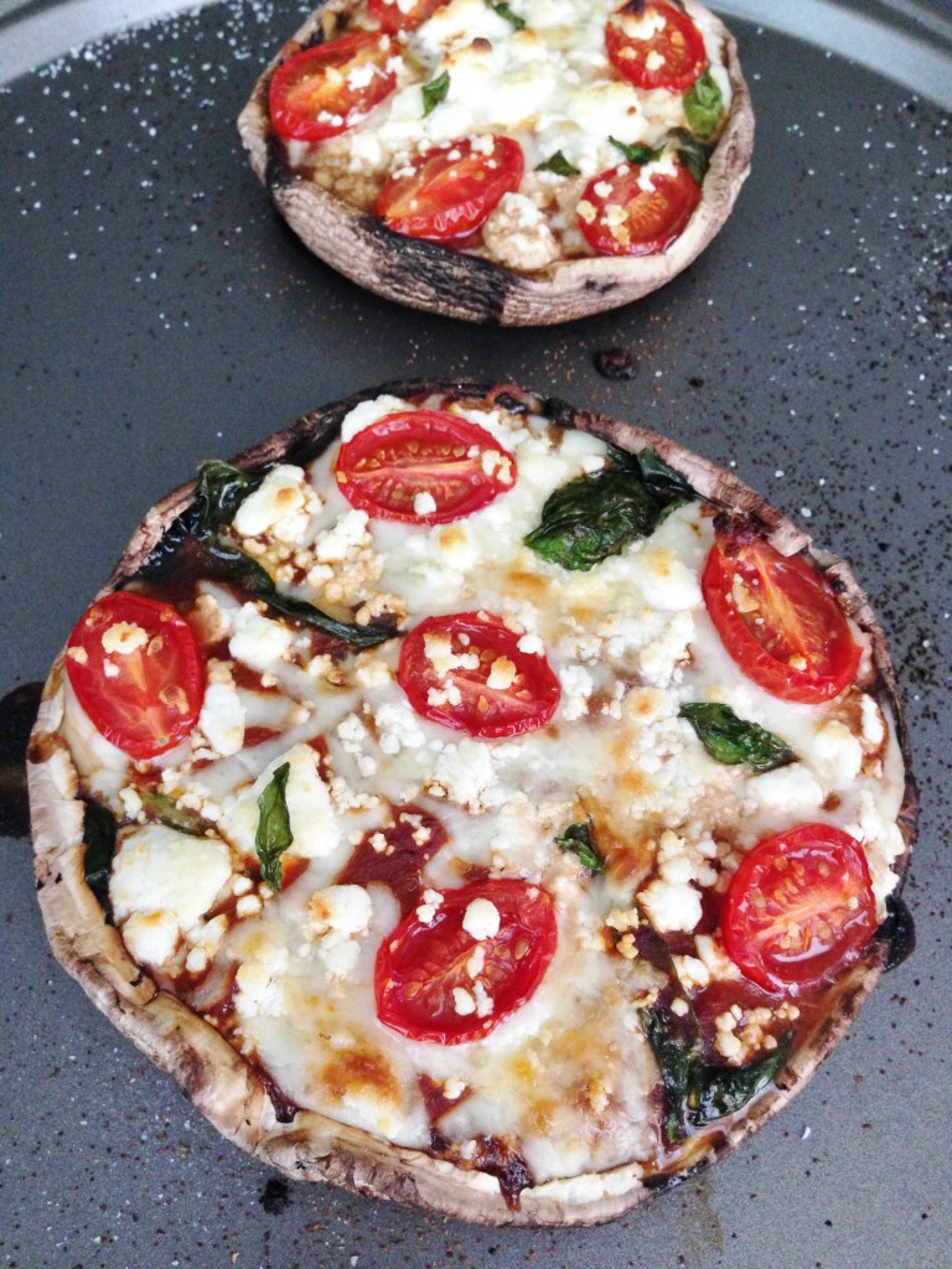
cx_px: 476
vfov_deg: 55.4
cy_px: 634
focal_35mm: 33
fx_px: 1210
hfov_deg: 42.9
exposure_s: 1/20
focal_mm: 4.12
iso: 250
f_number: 2.4
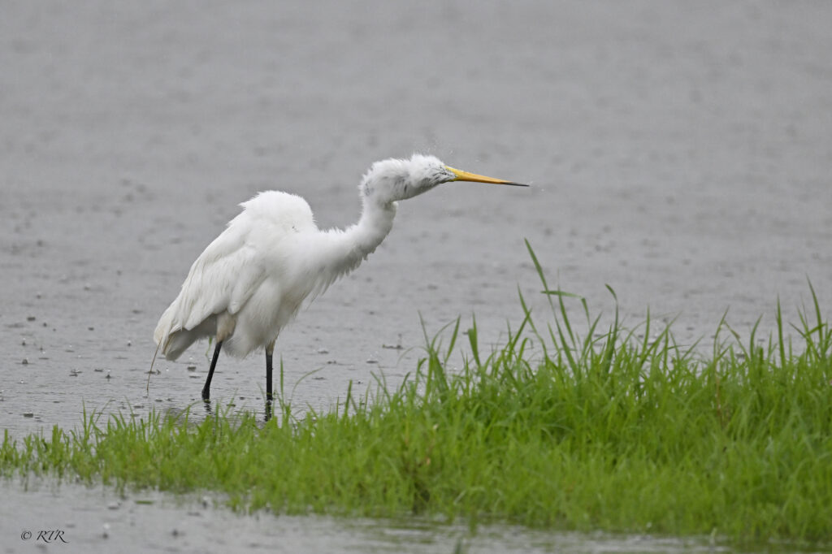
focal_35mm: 1200
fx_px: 27723
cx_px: 416
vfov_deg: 1.1
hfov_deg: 1.7
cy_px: 277
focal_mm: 800
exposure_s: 1/1000
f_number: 7.1
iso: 1400
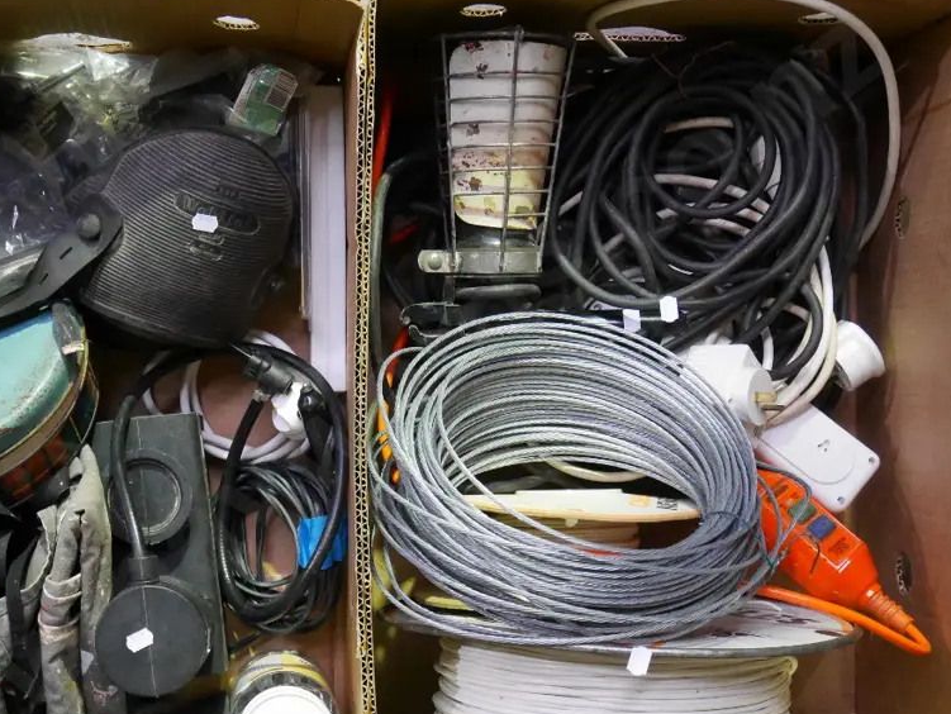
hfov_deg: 32.0
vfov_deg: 24.4
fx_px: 1649
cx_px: 352
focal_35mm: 60
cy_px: 429
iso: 3200
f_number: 4.8
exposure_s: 1/13
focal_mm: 22
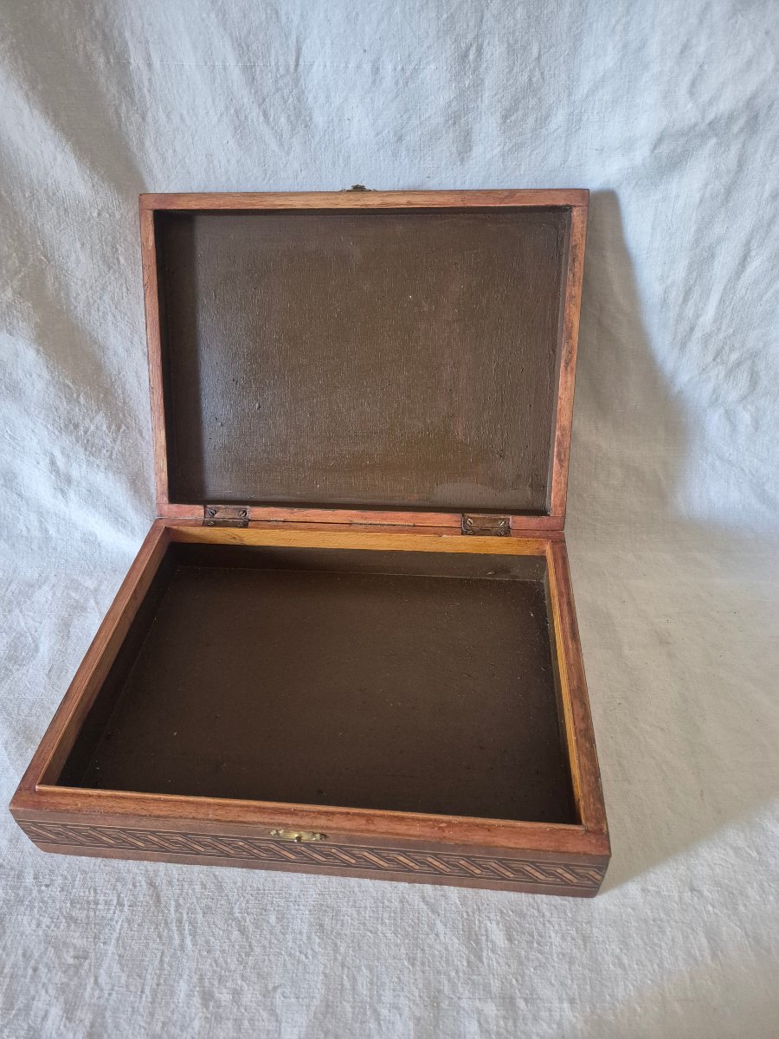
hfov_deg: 58.9
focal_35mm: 23
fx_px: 690
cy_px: 520
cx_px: 390
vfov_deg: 73.9
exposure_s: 1/100
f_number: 1.8
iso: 1250
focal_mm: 5.4
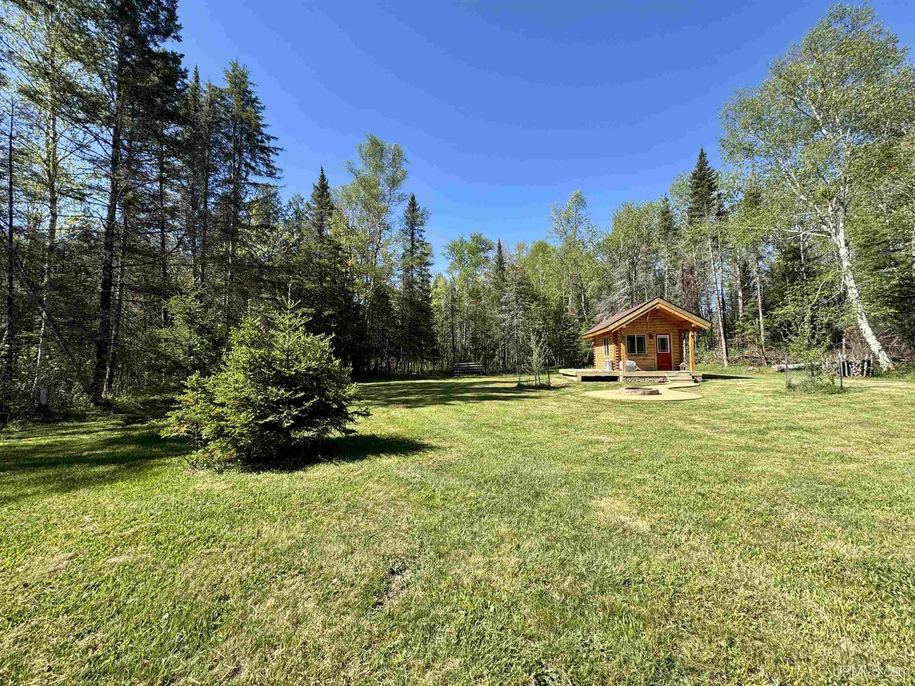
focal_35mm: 14
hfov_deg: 102.1
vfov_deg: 85.7
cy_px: 343
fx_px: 370
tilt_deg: +1.8
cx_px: 458
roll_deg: +0.8
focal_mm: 2.22
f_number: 2.2
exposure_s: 1/734
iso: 40
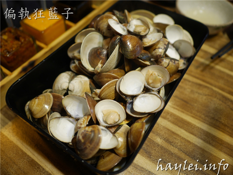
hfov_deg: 60.0
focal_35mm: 30
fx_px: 202
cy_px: 88
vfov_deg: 46.8
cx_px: 116
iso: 320
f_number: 1.7
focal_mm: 15
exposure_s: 1/60
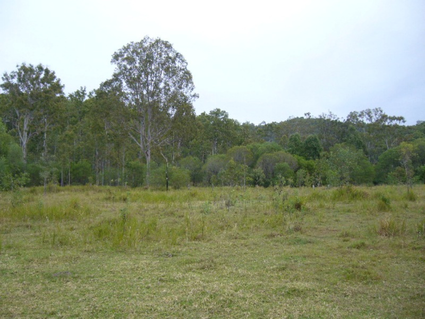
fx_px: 430
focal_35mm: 35
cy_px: 160
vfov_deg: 40.7
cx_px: 212
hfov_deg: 52.6
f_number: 2.8
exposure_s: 1/125
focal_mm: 5.8
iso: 80
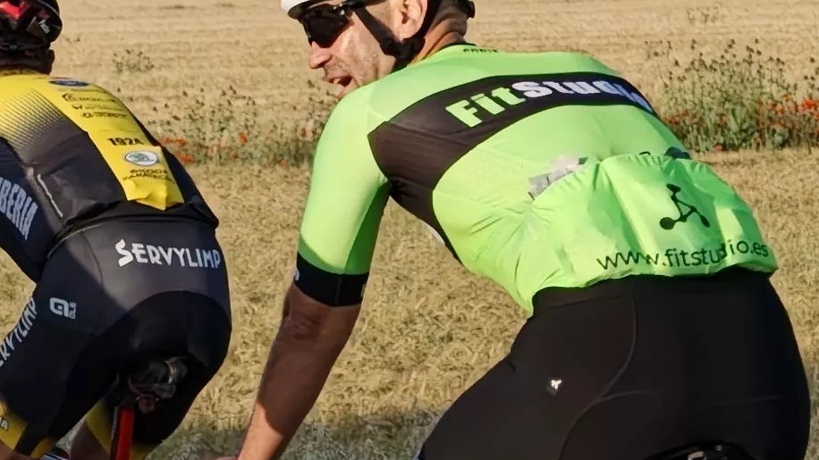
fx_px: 7404
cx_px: -780
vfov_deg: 3.6
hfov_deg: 6.2
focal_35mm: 341
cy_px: 161
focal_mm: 20.1
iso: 50
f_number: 2.2
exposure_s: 1/588
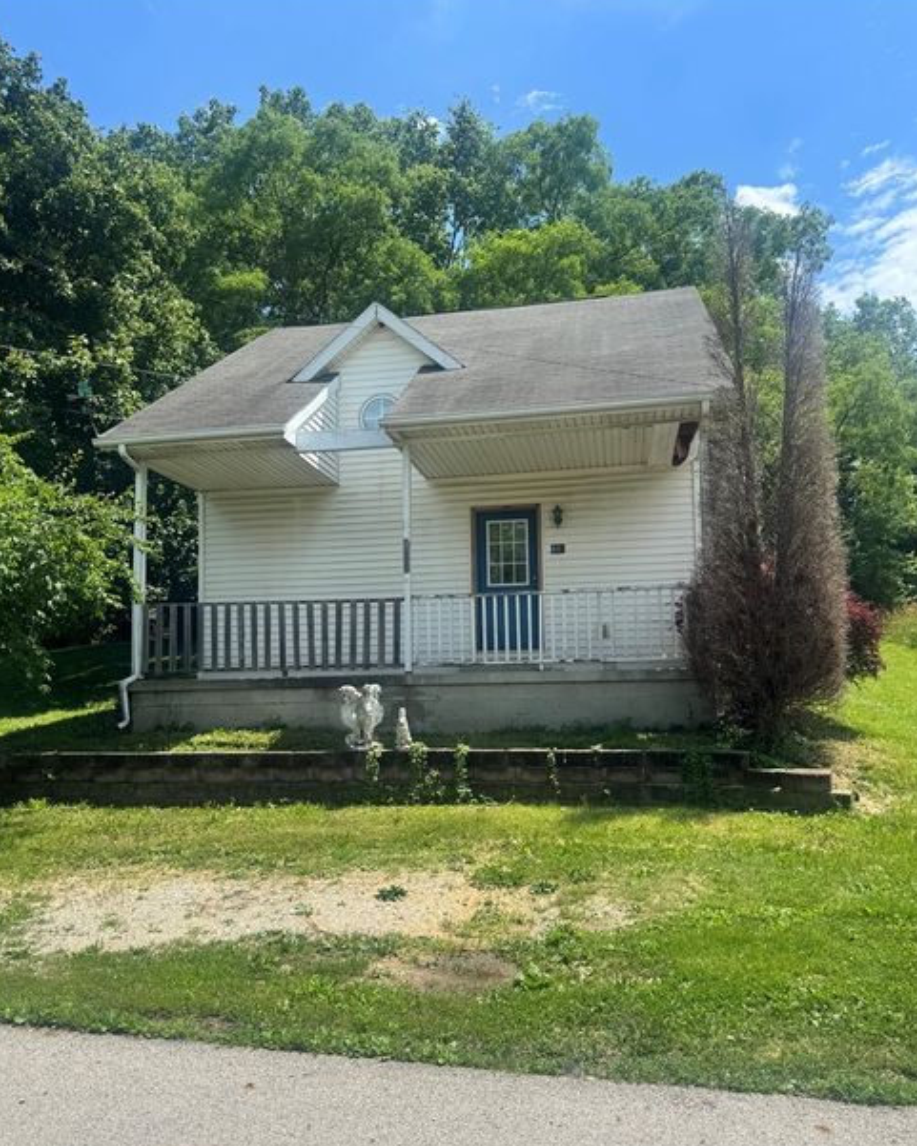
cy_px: 621
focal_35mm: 26
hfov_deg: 54.9
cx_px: 458
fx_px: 882
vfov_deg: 65.9
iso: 80
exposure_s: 1/3802
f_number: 1.78
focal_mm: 6.76
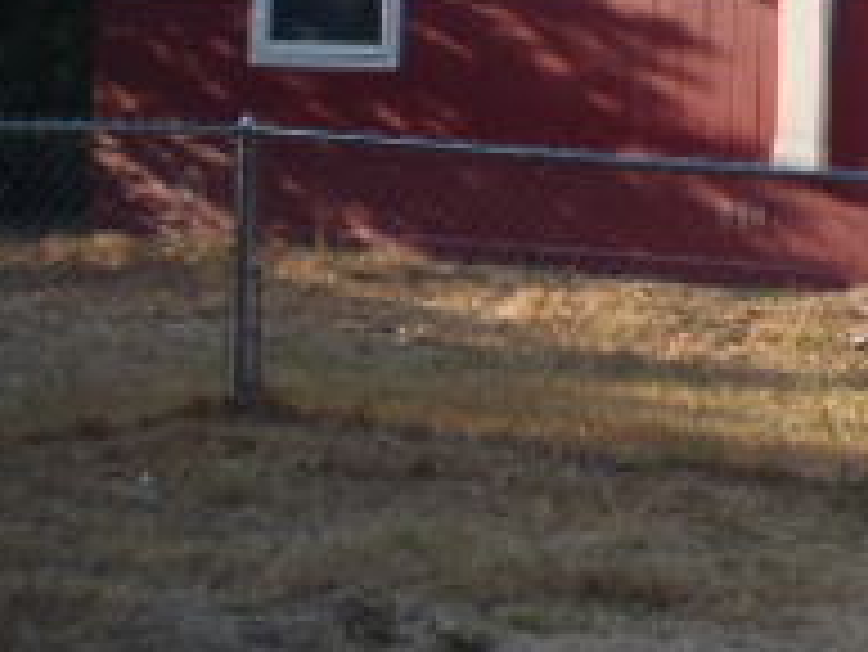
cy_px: 45
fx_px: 2333
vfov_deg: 15.7
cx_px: 1264
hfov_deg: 18.8
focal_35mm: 93
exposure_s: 1/250
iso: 100
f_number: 3.9
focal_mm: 5
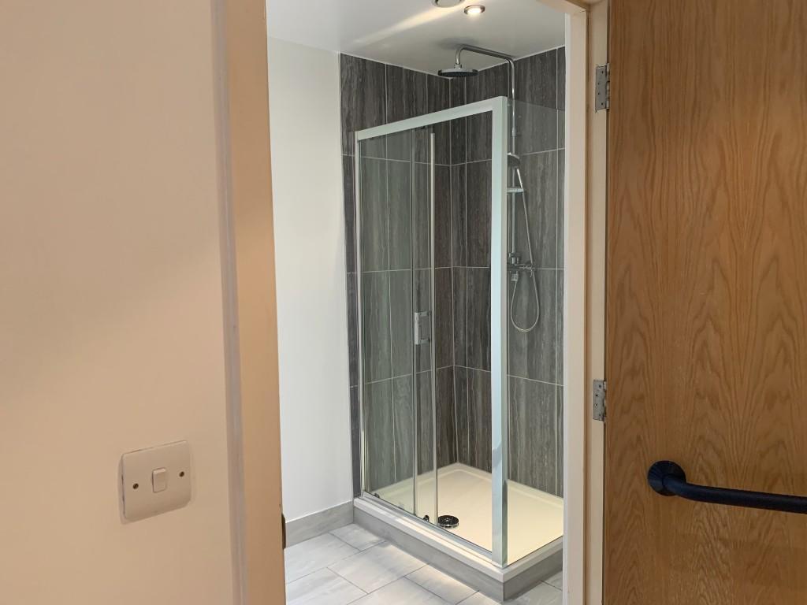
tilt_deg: -3.7
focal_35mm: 26
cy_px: 302
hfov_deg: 67.3
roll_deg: +0.8
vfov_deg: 53.1
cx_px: 404
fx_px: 606
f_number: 1.8
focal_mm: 4.25
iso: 250
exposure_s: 1/50
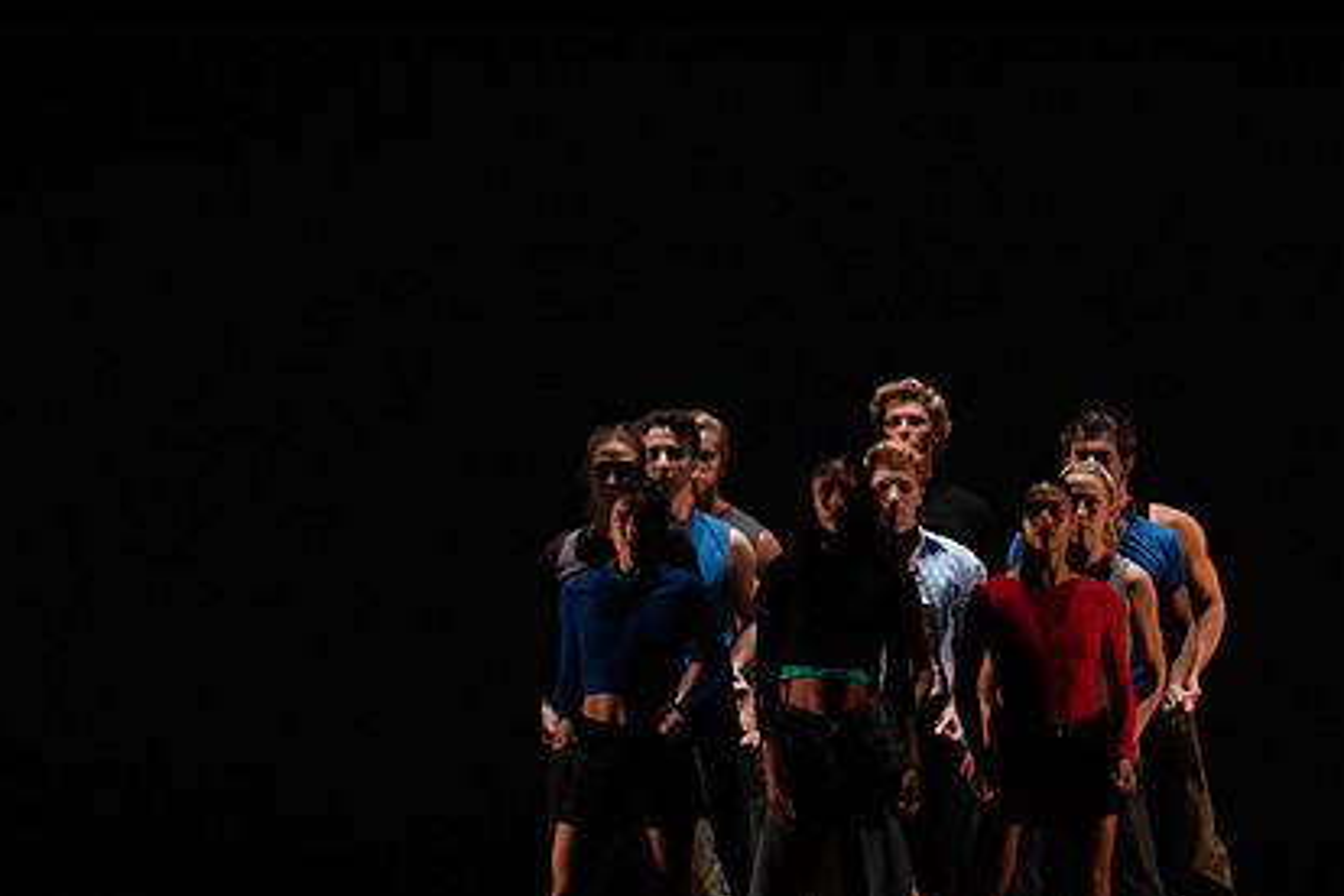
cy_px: 482
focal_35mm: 280
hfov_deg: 7.4
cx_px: 802
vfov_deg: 4.9
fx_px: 10453
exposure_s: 1/400
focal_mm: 200
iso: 8000
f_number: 5
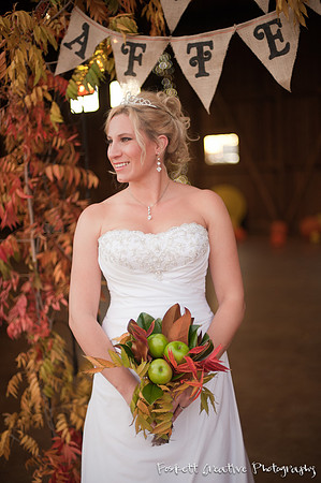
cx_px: 160
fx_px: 670
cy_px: 242
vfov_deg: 39.6
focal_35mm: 50
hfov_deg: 26.9
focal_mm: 50
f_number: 1.4
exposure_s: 1/200
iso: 320
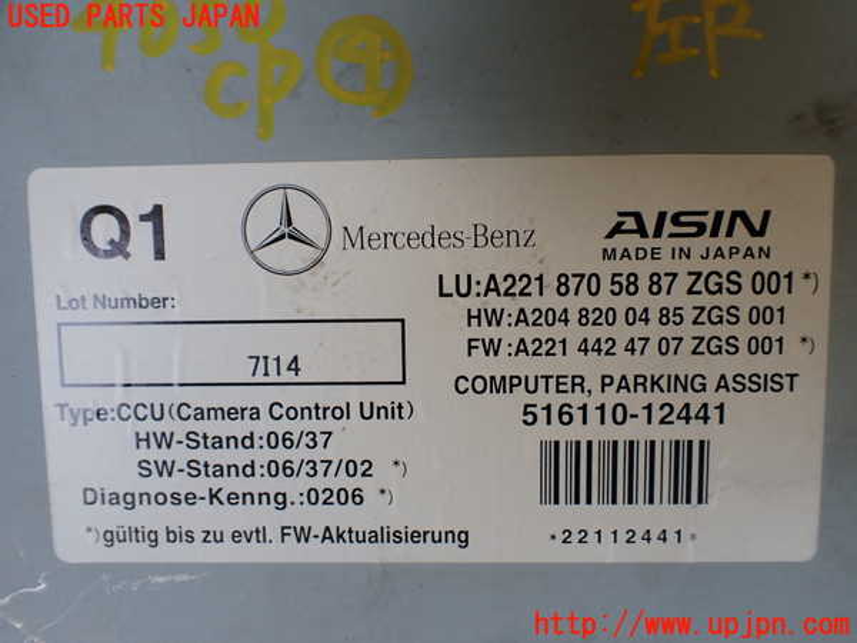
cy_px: 322
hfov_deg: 60.0
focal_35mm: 30
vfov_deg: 46.8
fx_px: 743
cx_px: 428
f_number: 2.3
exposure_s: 1/125
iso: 160
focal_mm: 5.4
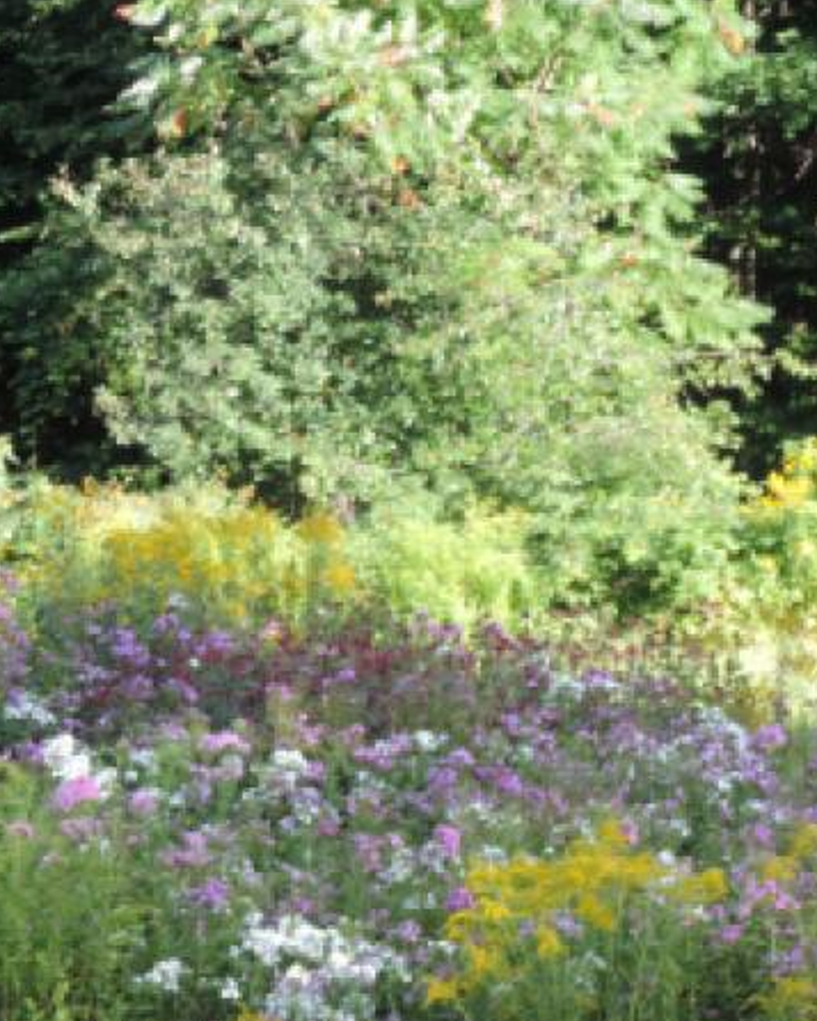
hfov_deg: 9.8
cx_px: 428
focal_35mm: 157
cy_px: 763
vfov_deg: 12.2
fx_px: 4744
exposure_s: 1/80
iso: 80
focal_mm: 12.4
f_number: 3.9
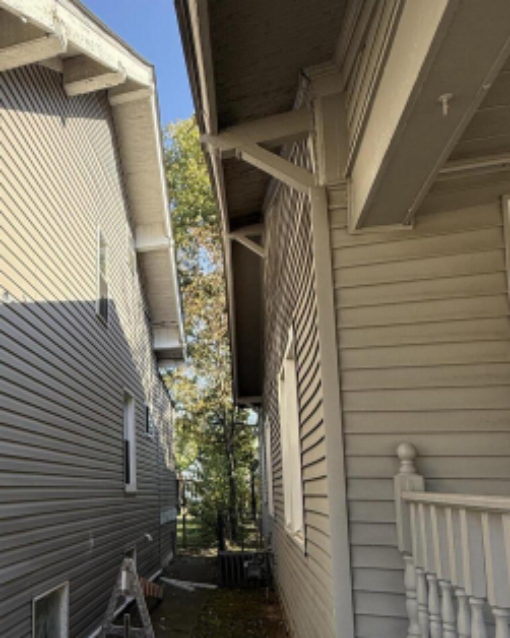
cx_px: 51
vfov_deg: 59.1
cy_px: 424
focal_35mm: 29
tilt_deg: +9.2
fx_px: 547
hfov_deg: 45.3
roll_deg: -0.7
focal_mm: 2.22
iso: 50
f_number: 2.2
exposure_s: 1/338
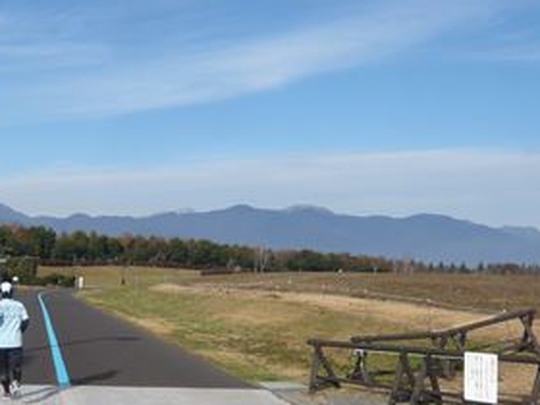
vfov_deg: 29.0
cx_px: 122
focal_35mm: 50
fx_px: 780
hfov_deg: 37.1
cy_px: 244
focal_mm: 4.6
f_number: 8
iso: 100
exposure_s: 1/160
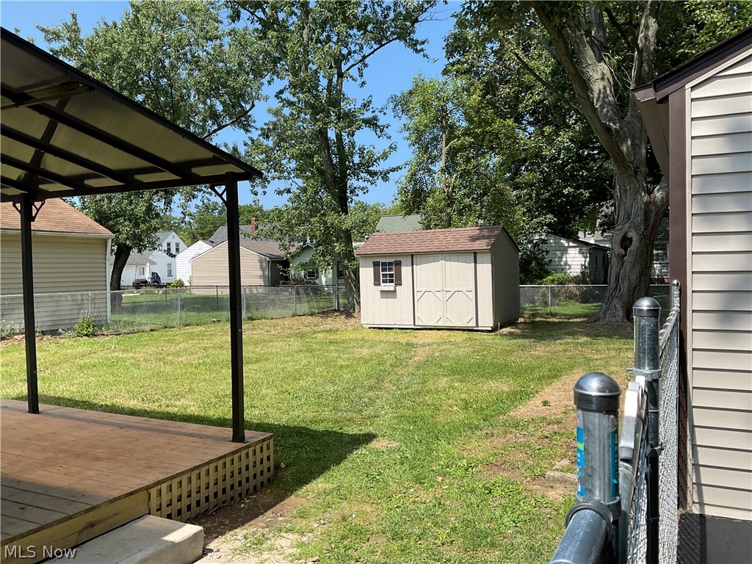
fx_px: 630
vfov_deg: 48.2
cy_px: 282
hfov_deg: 61.7
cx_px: 376
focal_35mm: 29
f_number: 1.8
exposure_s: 1/1311
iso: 16
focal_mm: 3
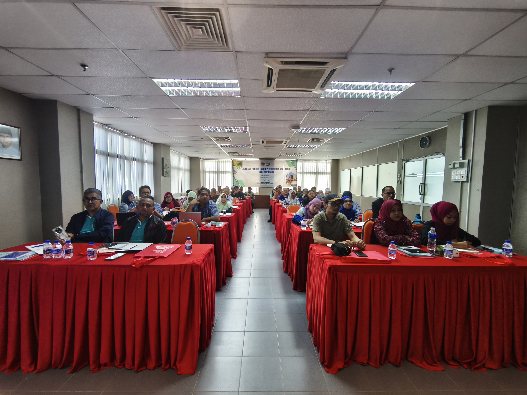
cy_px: 198
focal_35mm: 15
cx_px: 264
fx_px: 228
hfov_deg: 98.2
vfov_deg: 81.7
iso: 500
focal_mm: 1.91
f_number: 2.2
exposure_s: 1/25
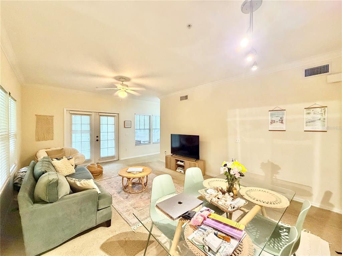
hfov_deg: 102.1
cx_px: 171
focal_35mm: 14
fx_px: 138
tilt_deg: -1.6
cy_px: 128
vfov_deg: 85.7
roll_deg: +1.0
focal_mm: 2.22
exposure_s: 1/60
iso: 500
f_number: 2.2
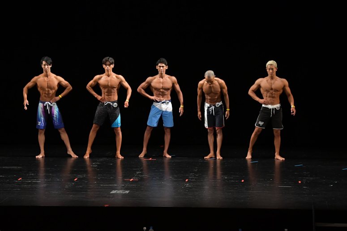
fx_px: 1416
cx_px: 174
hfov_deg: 14.0
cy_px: 116
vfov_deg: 9.3
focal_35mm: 147
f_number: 5.6
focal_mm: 98
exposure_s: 1/400
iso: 3200
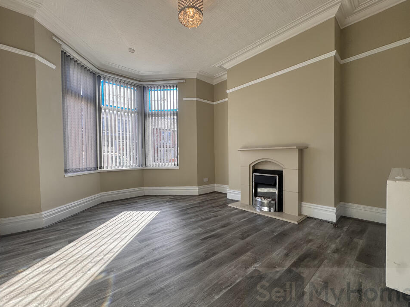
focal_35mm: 15
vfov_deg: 81.7
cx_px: 203
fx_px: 178
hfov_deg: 98.2
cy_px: 160
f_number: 2.2
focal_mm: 2.22
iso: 40
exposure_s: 1/229
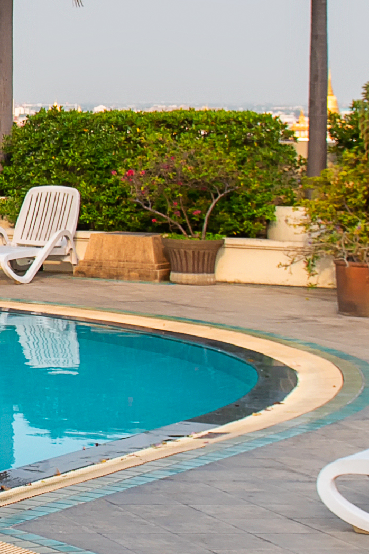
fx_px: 2122
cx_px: -747
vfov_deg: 14.7
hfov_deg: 8.3
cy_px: 71
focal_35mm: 138
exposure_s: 1/125
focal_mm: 24
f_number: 8
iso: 200
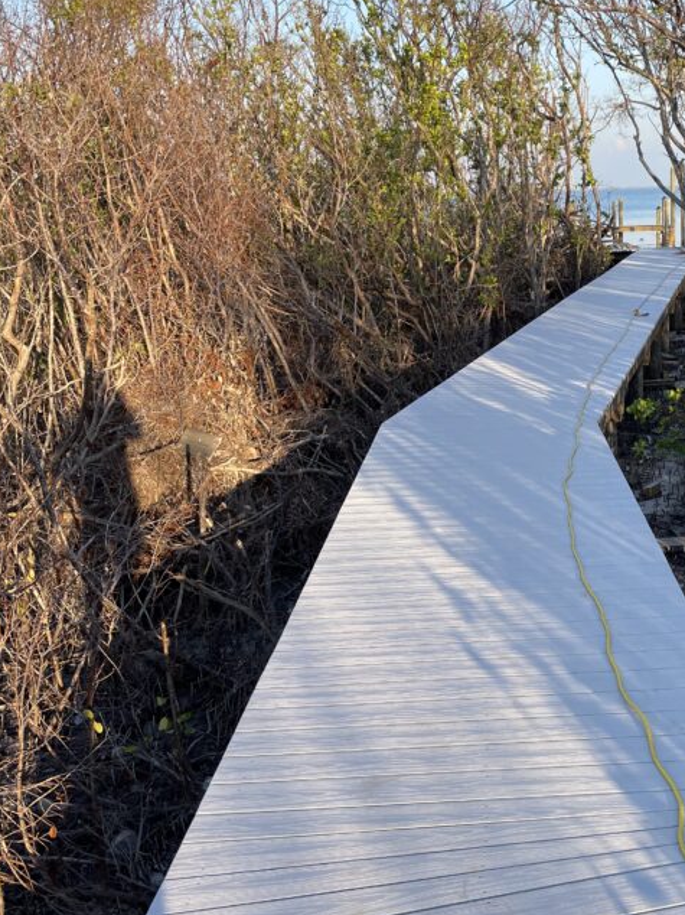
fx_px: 1109
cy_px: 458
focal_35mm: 42
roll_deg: +1.9
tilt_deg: -12.9
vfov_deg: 44.8
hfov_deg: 33.5
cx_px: 525
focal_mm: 4.2
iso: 32
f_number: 1.6
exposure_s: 1/1171
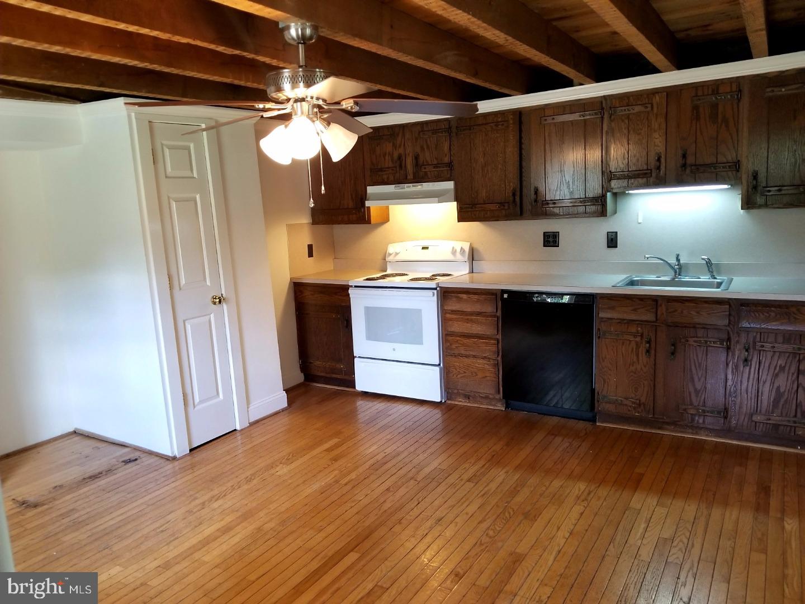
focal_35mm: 26
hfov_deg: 67.3
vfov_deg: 53.1
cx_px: 402
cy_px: 302
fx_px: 605
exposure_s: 1/40
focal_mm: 4.25
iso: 160
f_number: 1.7
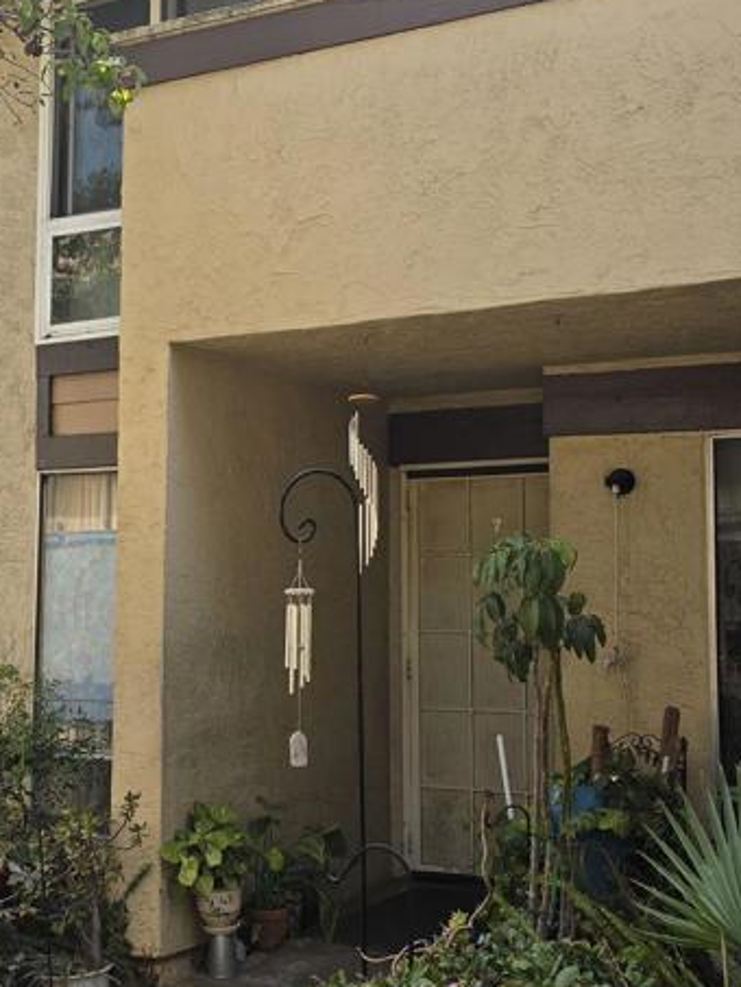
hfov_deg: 27.7
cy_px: 490
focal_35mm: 52
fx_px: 1483
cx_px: 194
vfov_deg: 36.8
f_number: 1.4
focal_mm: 6.5
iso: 64
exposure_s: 1/5605
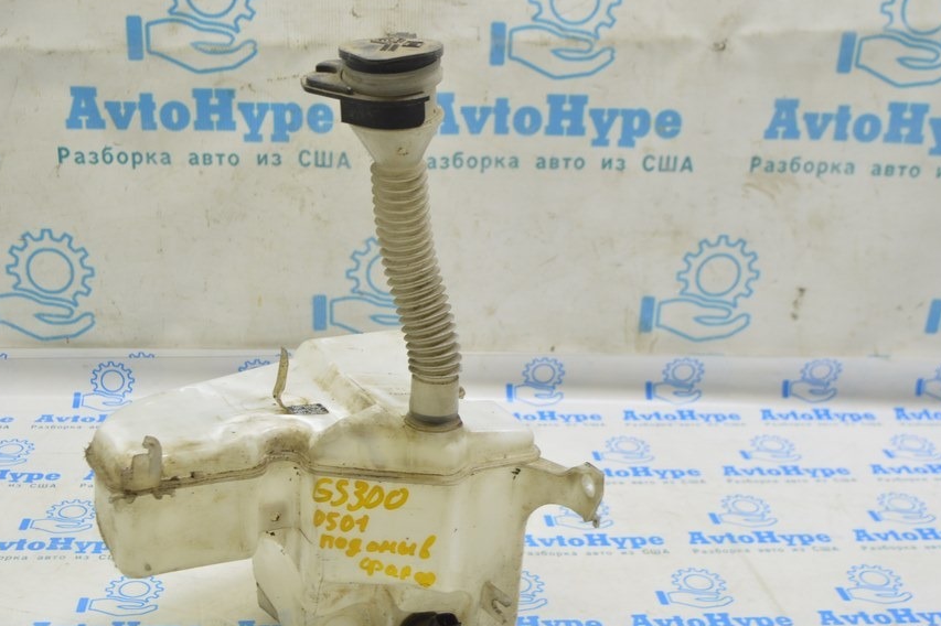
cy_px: 349
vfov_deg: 27.7
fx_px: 1270
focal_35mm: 49
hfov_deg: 40.6
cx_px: 424
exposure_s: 1/20
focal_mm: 27
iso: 400
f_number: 5.6
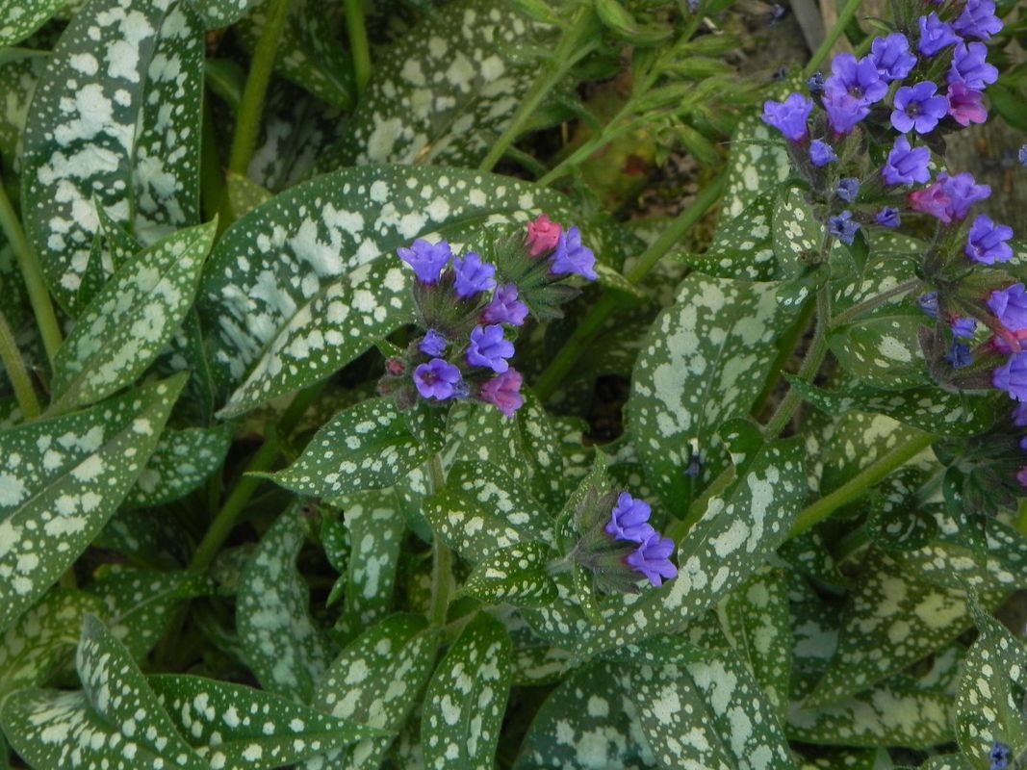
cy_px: 385
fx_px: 4806
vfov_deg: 9.2
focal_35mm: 162
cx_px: 514
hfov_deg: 12.2
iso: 160
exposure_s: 1/15
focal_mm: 28.8
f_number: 5
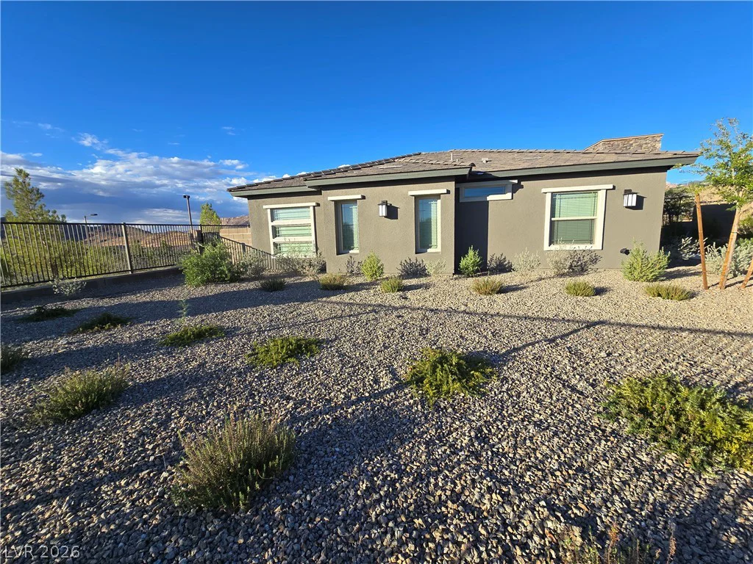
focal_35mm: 13
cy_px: 282
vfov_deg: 89.9
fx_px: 283
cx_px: 376
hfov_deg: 106.2
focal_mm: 2.2
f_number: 2.2
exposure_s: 1/1414
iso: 50
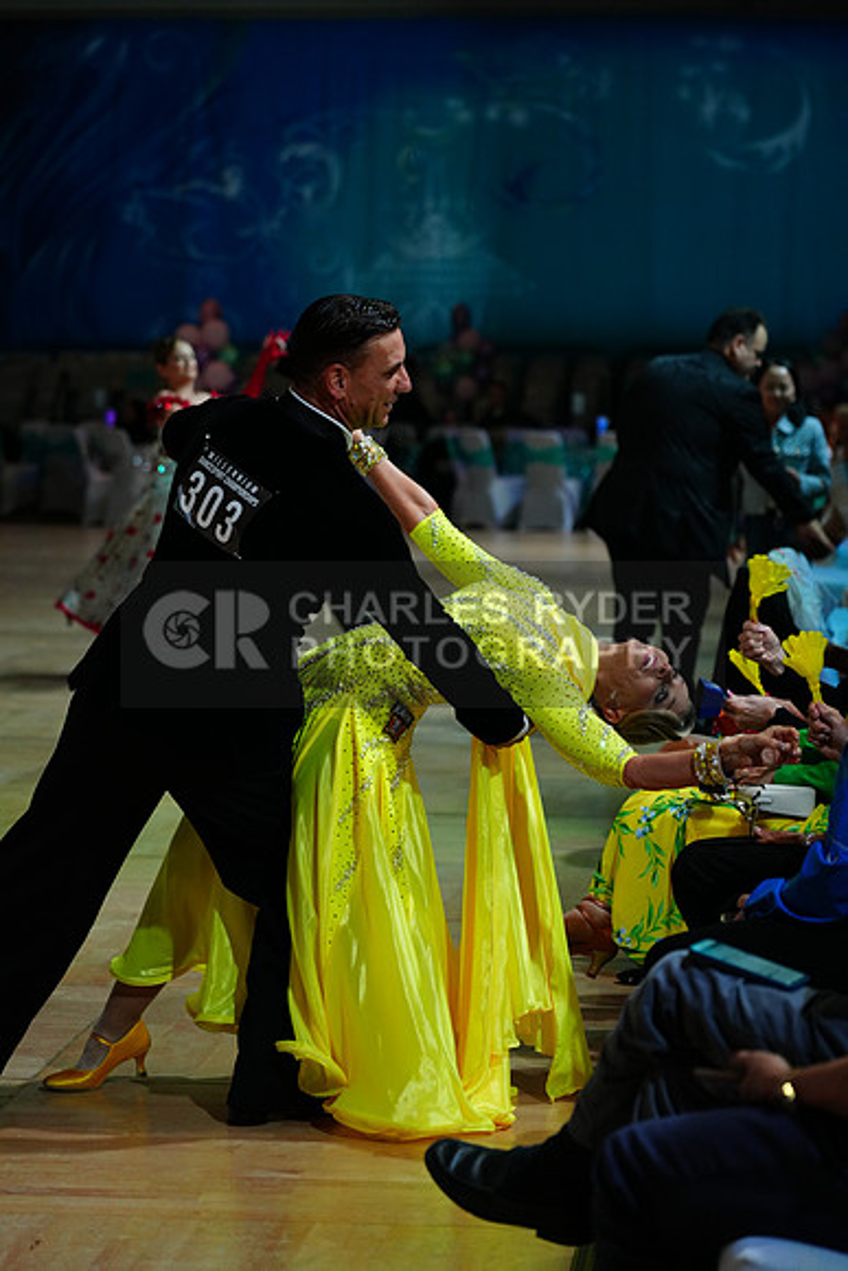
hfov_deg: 13.0
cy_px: 636
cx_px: 424
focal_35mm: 105
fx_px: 3707
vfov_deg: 19.5
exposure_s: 1/400
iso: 2000
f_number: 4
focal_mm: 105
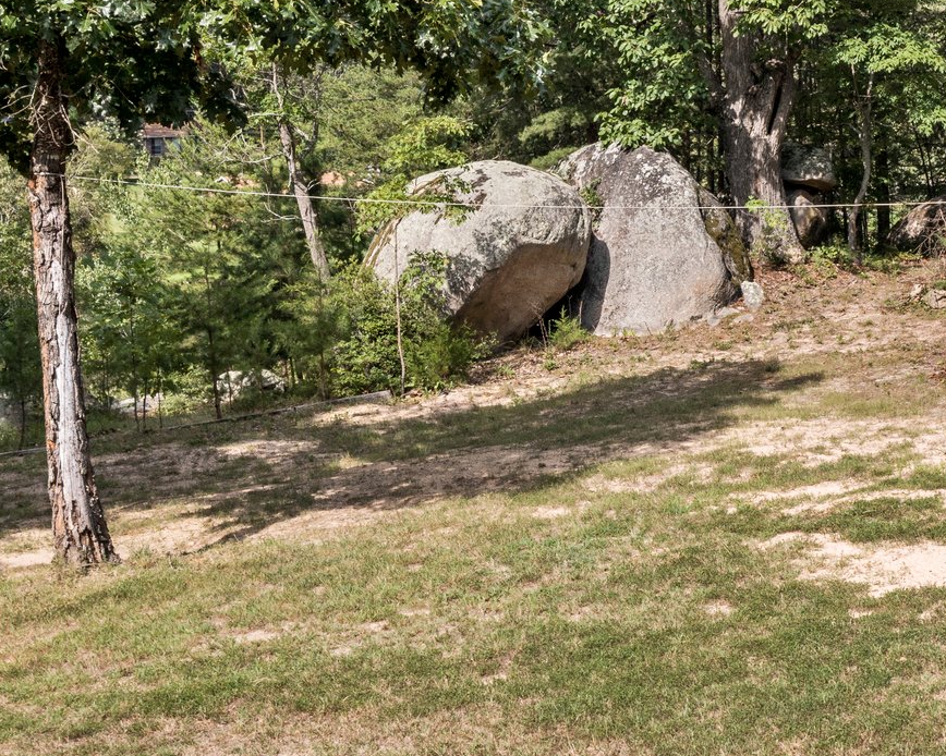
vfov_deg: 24.3
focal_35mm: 62
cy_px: 190
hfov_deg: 29.6
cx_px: 801
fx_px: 1735
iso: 100
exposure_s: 1/400
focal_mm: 10.26
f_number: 5.6
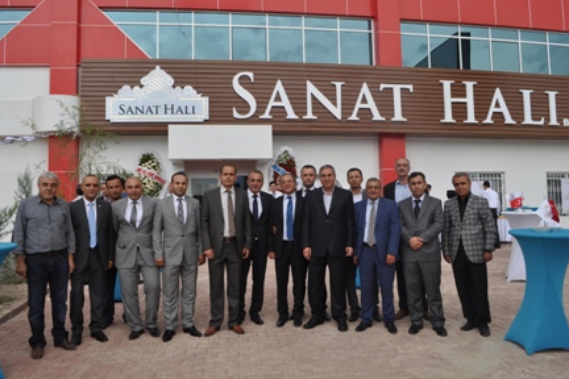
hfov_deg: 65.5
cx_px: 287
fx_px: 443
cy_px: 193
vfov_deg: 46.4
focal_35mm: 28
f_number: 7.1
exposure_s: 1/200
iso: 200
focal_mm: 18
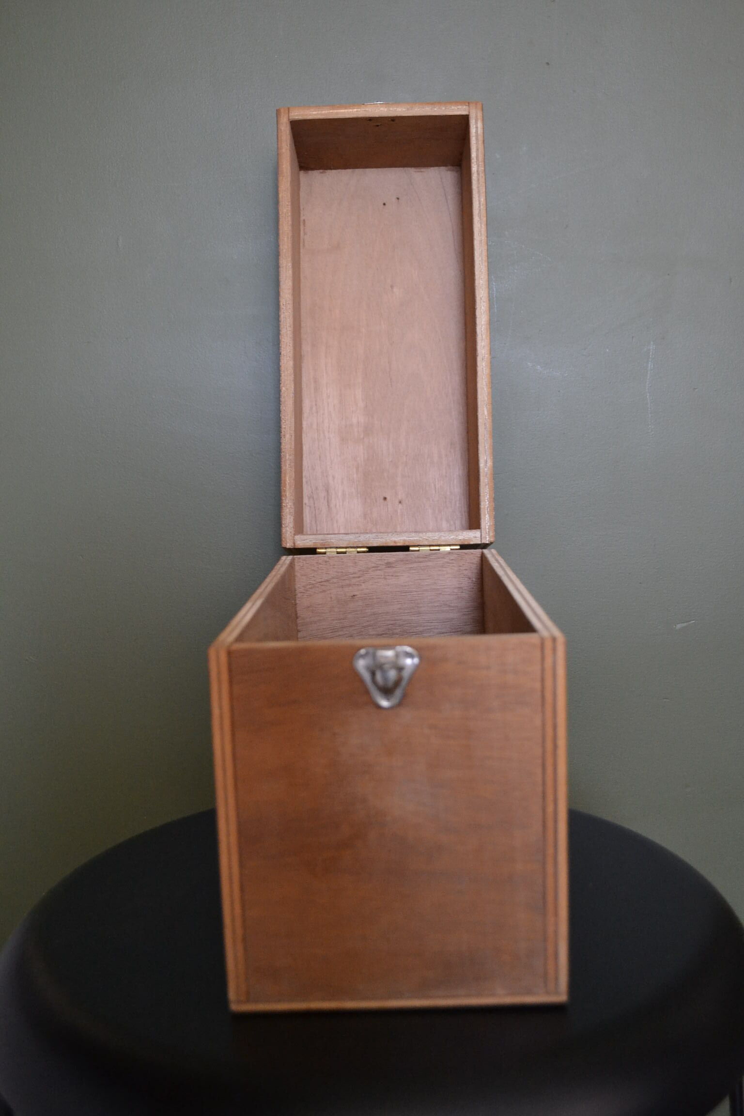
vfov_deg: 53.1
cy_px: 558
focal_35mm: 36
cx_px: 372
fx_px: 1116
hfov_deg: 36.9
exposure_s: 1/60
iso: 2000
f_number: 4
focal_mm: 24
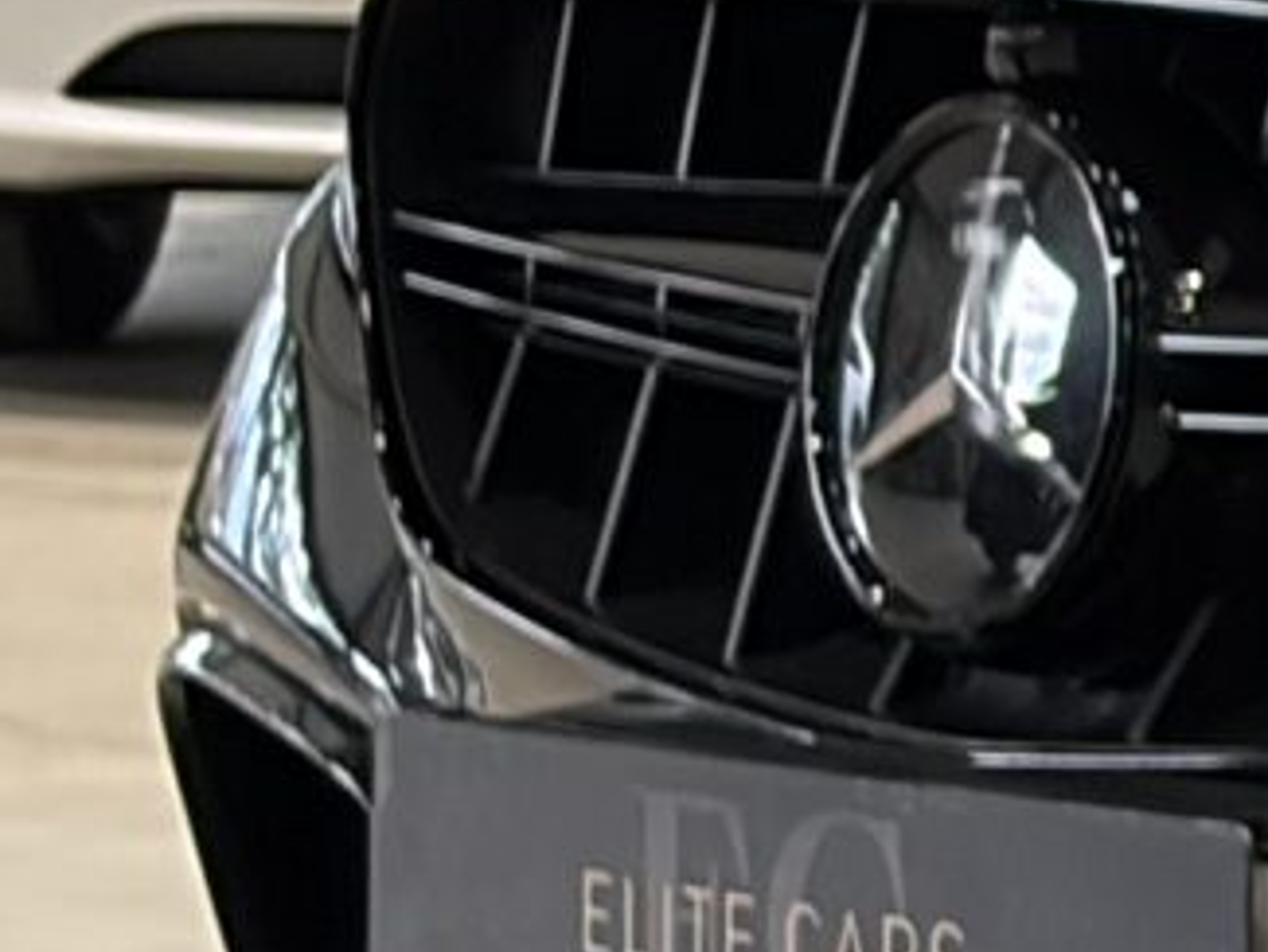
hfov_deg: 4.5
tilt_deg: -2.9
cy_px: -27
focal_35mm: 410
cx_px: 4744
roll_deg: -0.6
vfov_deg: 3.6
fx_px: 15024
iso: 200
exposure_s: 1/100
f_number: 1.6
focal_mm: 5.96
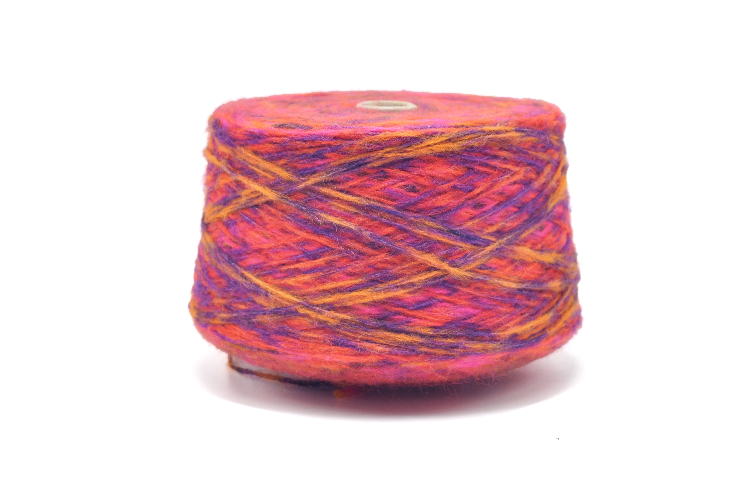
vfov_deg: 18.1
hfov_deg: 27.0
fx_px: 1571
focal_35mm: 75
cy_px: 250
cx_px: 378
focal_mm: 50
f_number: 1.4
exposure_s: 1/125
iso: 200
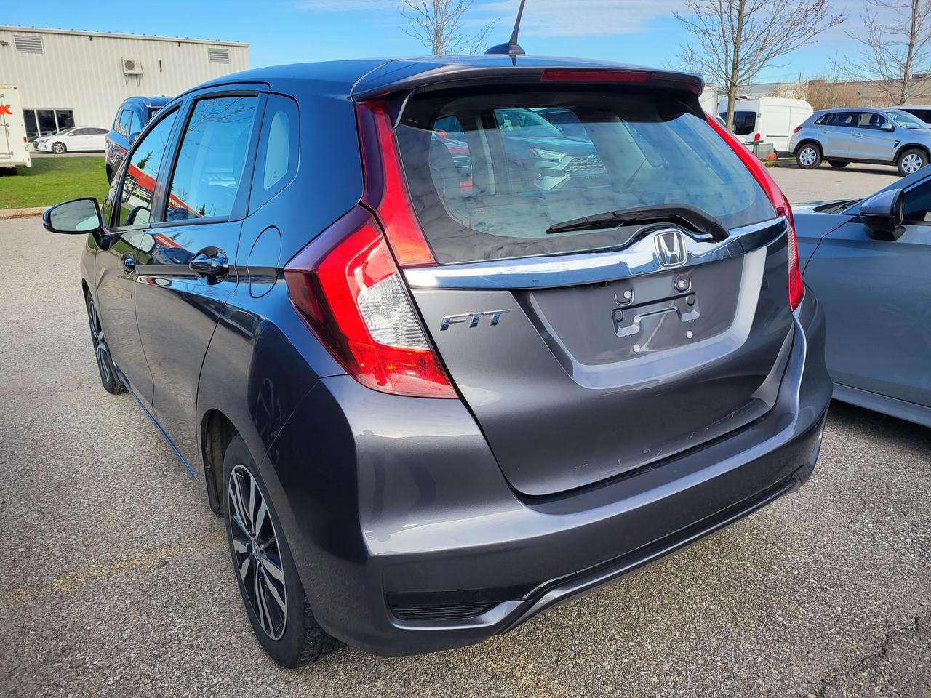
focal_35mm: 26
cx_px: 466
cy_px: 349
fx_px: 699
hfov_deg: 67.3
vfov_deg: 53.1
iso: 40
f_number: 1.8
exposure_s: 1/917
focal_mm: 5.4
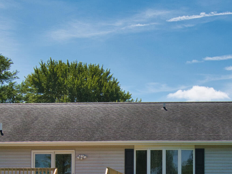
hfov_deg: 19.6
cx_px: 150
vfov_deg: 14.5
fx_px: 670
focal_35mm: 100
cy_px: 187
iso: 320
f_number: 11
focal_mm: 20
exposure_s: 1/500
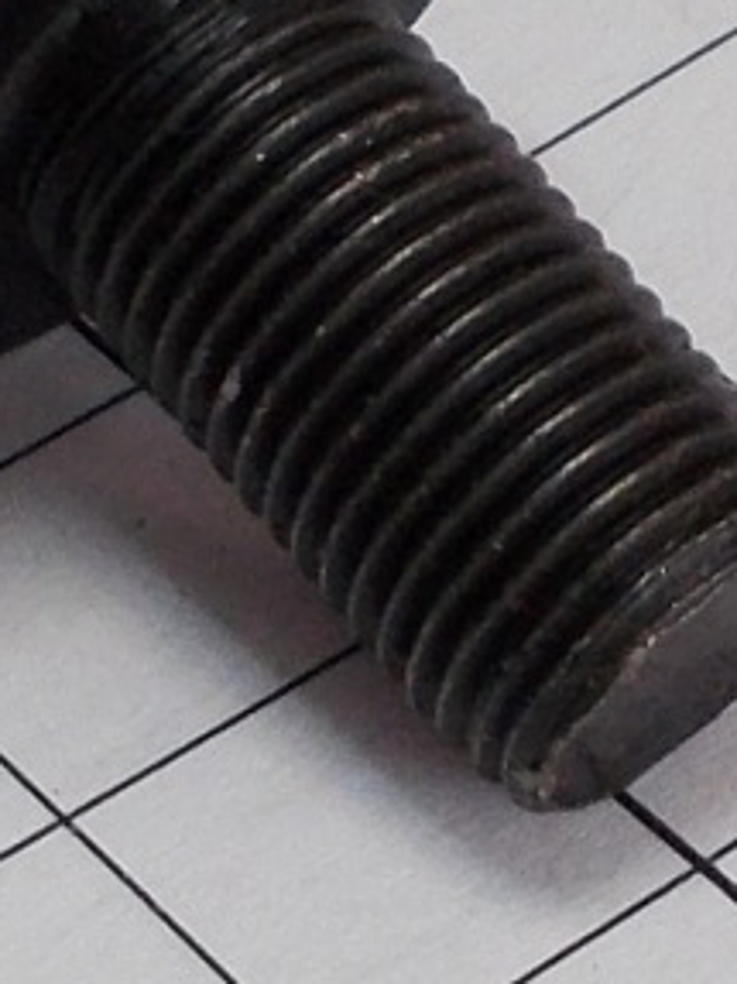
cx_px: 147
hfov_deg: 24.8
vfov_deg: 32.3
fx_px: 1648
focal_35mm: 58
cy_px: 189
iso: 100
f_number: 3.2
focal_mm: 4.6
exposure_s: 1/25
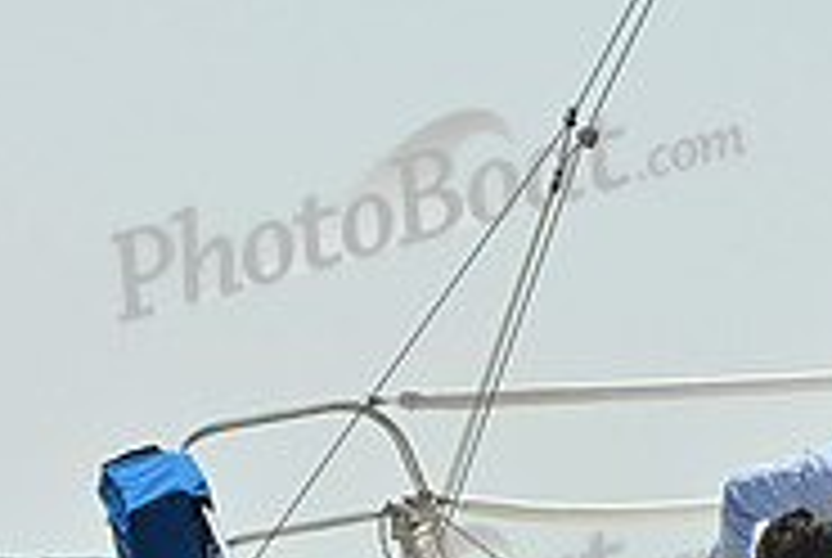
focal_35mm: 282
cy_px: 790
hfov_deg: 7.2
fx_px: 6528
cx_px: 980
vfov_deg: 4.9
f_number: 11
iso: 320
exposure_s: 1/1250
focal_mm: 90
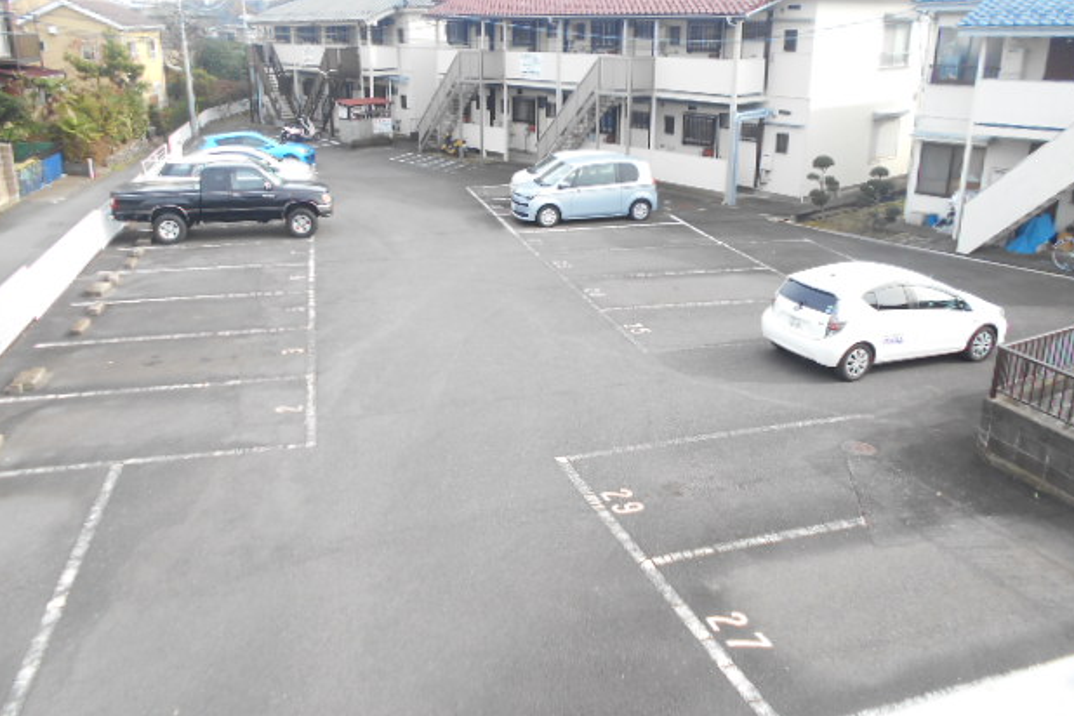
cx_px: 540
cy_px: 302
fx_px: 835
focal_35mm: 28
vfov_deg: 46.2
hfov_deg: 65.5
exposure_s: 1/200
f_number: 3.2
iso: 80
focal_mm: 4.6
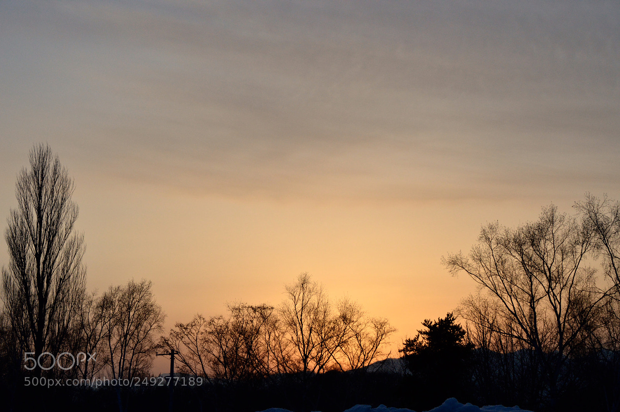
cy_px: 206
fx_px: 1032
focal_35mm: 60
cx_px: 310
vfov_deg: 22.6
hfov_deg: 33.4
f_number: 13
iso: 800
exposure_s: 1/1000
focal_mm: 40
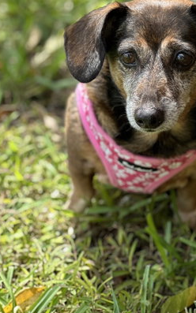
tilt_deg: -23.5
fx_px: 1171
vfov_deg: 15.2
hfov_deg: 9.5
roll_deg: -0.5
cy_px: 74
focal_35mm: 137
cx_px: 173
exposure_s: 1/121
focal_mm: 9
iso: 32
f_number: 2.8
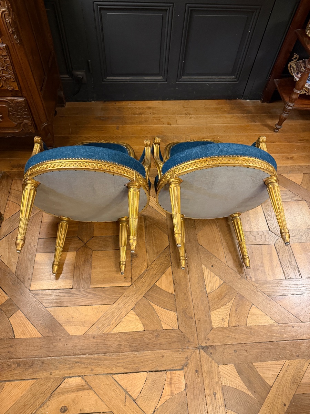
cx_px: 155
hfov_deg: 56.8
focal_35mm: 24
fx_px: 287
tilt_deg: -55.2
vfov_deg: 71.6
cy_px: 207
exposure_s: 1/50
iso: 640
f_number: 1.78
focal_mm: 6.76
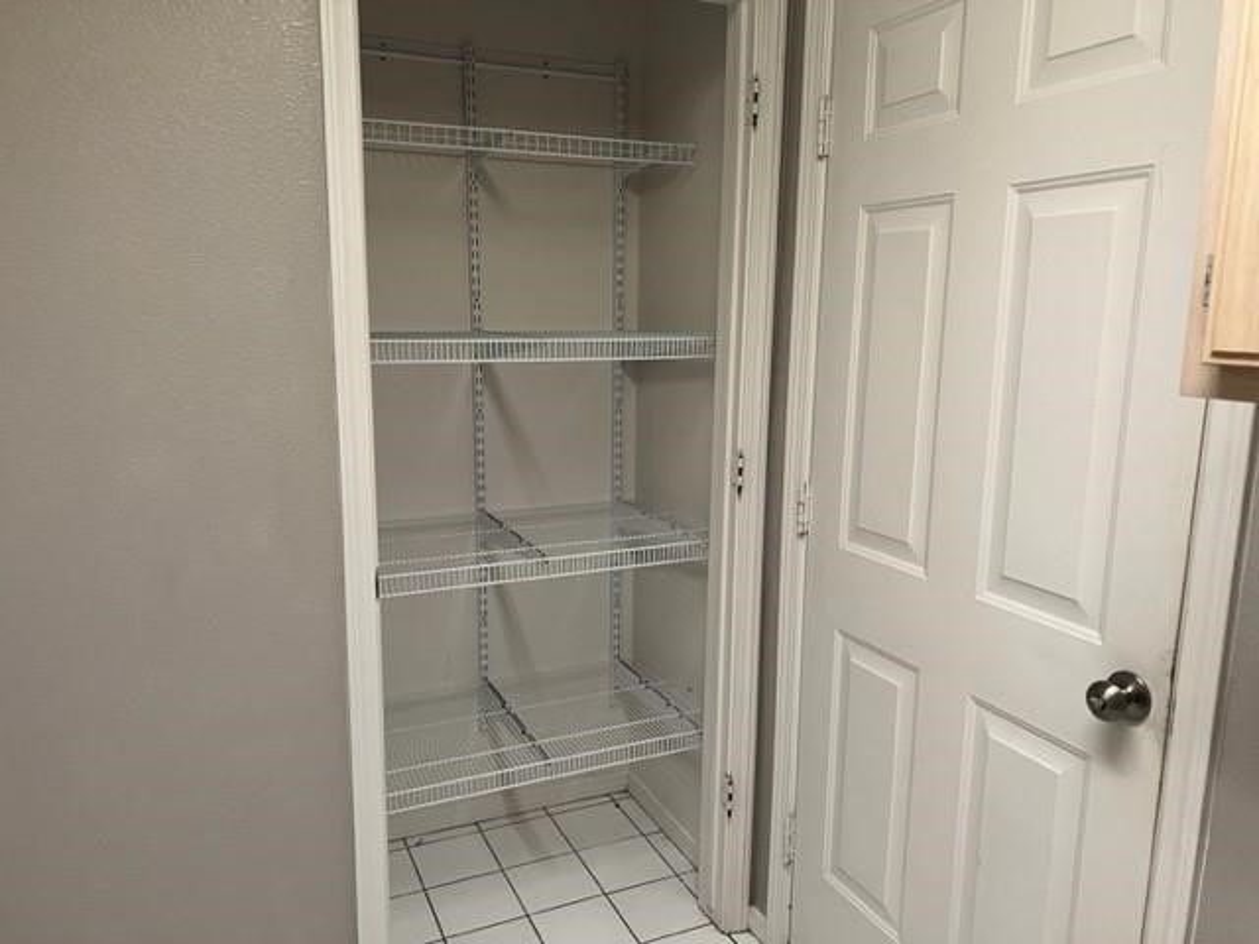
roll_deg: -0.9
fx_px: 946
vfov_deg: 53.1
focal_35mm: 26
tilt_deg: -10.6
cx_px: 630
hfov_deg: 67.3
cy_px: 472
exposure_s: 1/60
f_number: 1.5
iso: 125
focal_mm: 5.7
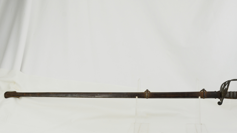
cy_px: 84
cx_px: 127
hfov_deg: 54.0
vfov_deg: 31.8
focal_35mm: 37
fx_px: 233
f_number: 5.6
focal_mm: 20
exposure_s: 1/125
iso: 200
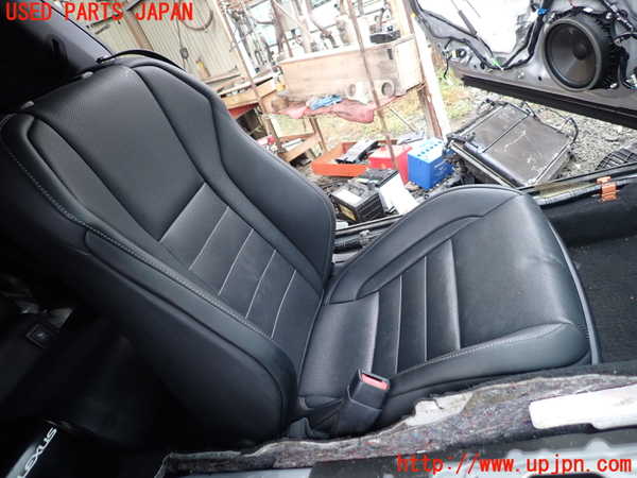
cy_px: 239
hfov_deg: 69.4
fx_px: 460
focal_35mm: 25
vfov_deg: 54.9
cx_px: 318
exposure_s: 1/100
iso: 200
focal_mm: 4.5
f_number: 2
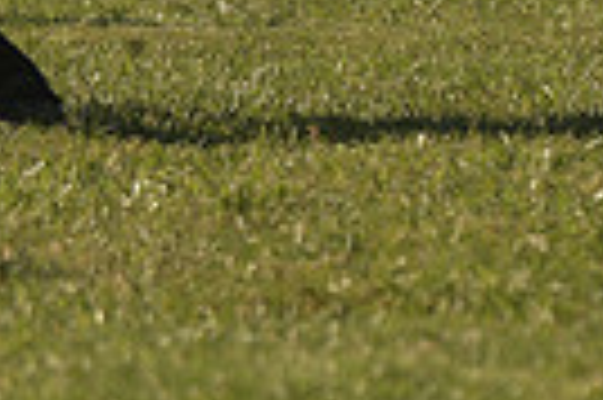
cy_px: -445
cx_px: -333
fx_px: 17332
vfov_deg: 1.3
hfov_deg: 2.0
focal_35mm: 1036
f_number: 5
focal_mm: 160
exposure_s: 1/2500
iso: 400
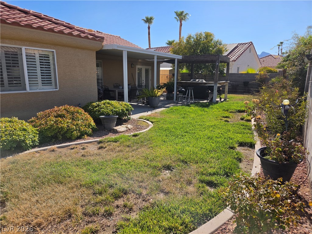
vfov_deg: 58.9
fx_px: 207
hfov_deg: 73.9
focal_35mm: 23
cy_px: 117
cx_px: 156
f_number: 1.8
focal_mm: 5.4
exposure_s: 1/4542
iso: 80
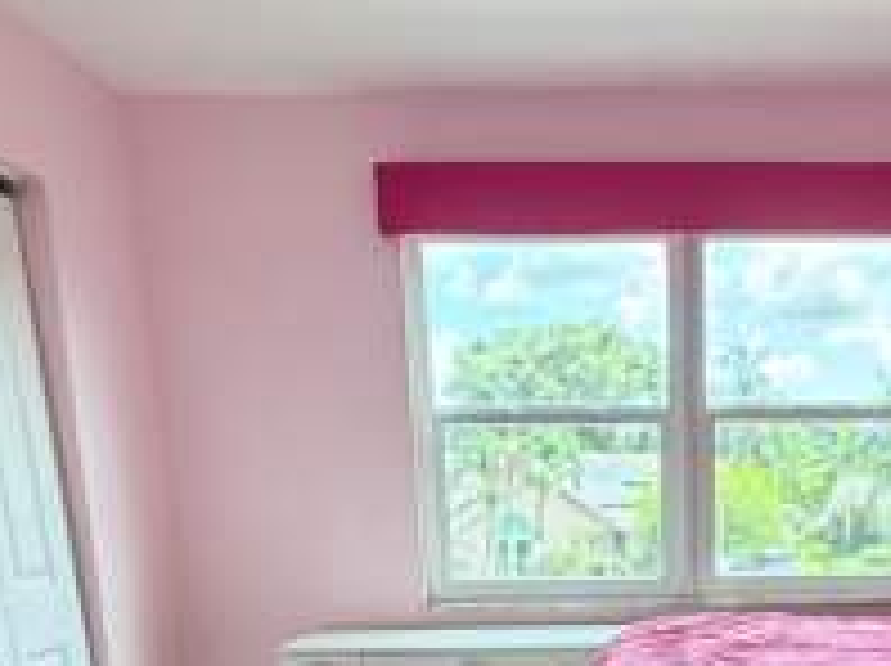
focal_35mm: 34
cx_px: 837
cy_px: 630
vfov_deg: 38.1
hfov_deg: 47.3
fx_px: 874
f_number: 2.2
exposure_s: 1/121
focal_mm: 2.22
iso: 200
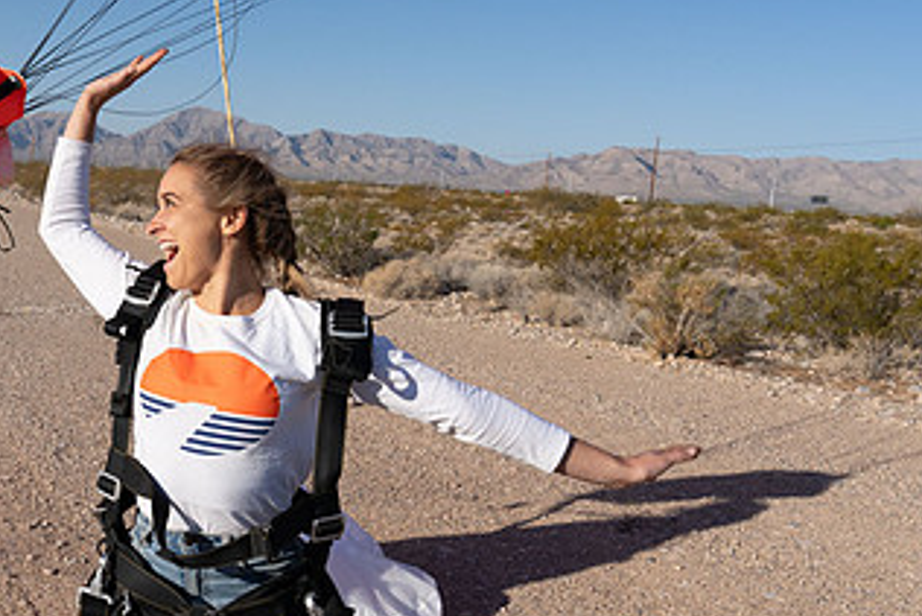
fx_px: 1127
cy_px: 264
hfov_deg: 41.7
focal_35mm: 44
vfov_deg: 30.5
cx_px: 134
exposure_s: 1/2000
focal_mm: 24
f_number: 10
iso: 800
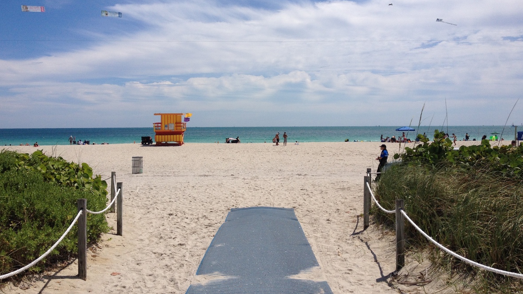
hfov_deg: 51.6
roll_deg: +0.9
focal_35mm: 39
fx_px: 541
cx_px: 259
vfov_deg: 30.4
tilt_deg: -1.6
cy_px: 120
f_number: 2.4
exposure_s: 1/4608
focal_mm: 4.28
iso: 50
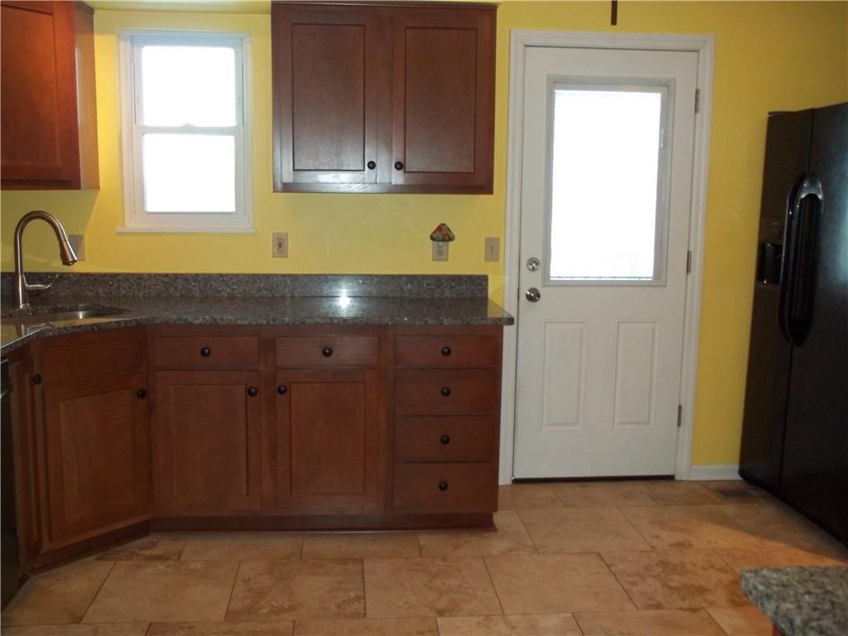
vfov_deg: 42.9
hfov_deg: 55.4
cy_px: 318
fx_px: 808
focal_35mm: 33
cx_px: 424
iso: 160
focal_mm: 5.9
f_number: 3.3
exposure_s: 1/30
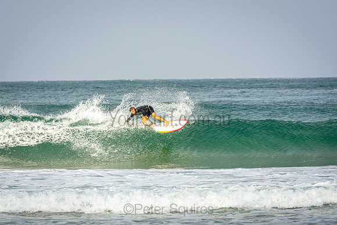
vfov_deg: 4.6
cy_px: 112
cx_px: 168
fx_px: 2809
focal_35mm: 300
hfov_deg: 6.9
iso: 200
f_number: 5.6
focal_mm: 200
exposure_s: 1/1000
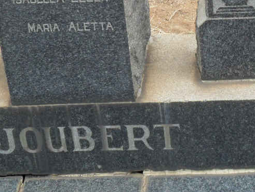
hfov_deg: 15.2
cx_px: 253
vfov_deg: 11.5
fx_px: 936
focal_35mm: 127
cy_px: -29
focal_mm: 9.3
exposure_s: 1/90
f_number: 5
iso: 100
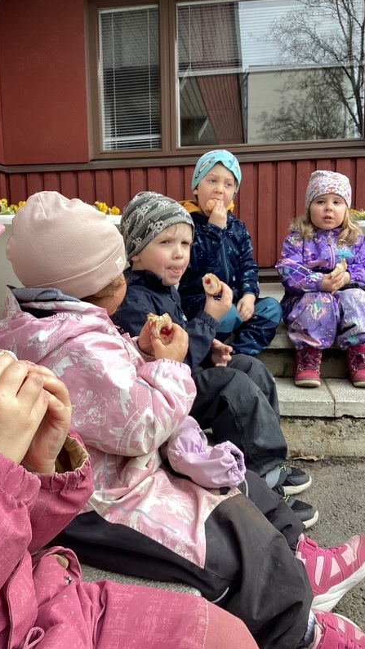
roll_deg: +1.2
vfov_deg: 58.0
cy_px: 324
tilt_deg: -7.0
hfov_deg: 34.6
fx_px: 585
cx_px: 158
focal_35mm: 34
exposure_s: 1/196
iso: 25
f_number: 2.4
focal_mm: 3.3
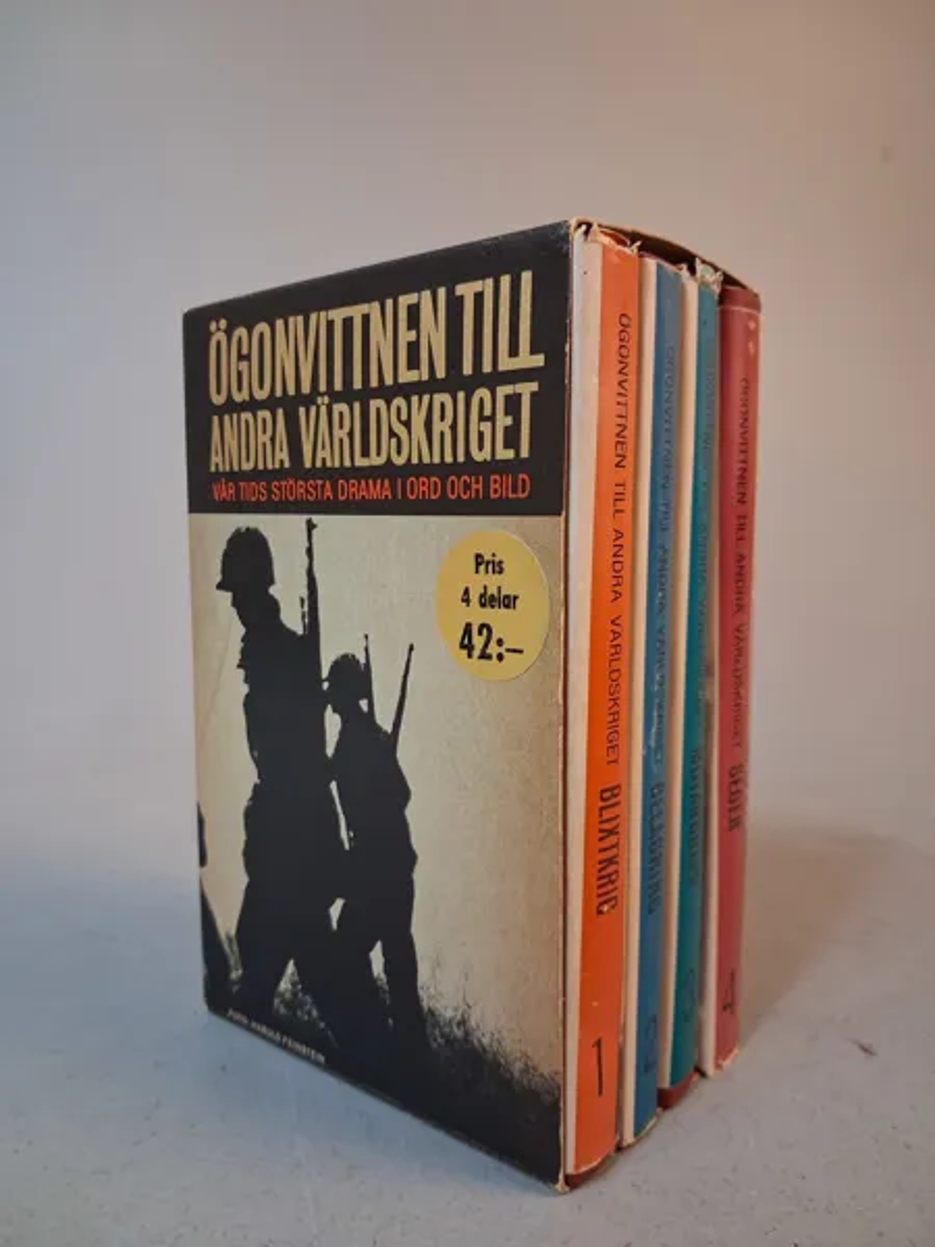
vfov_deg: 65.3
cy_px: 624
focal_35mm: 27
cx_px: 468
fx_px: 972
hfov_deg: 51.4
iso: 400
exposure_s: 1/50
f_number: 1.8
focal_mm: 4
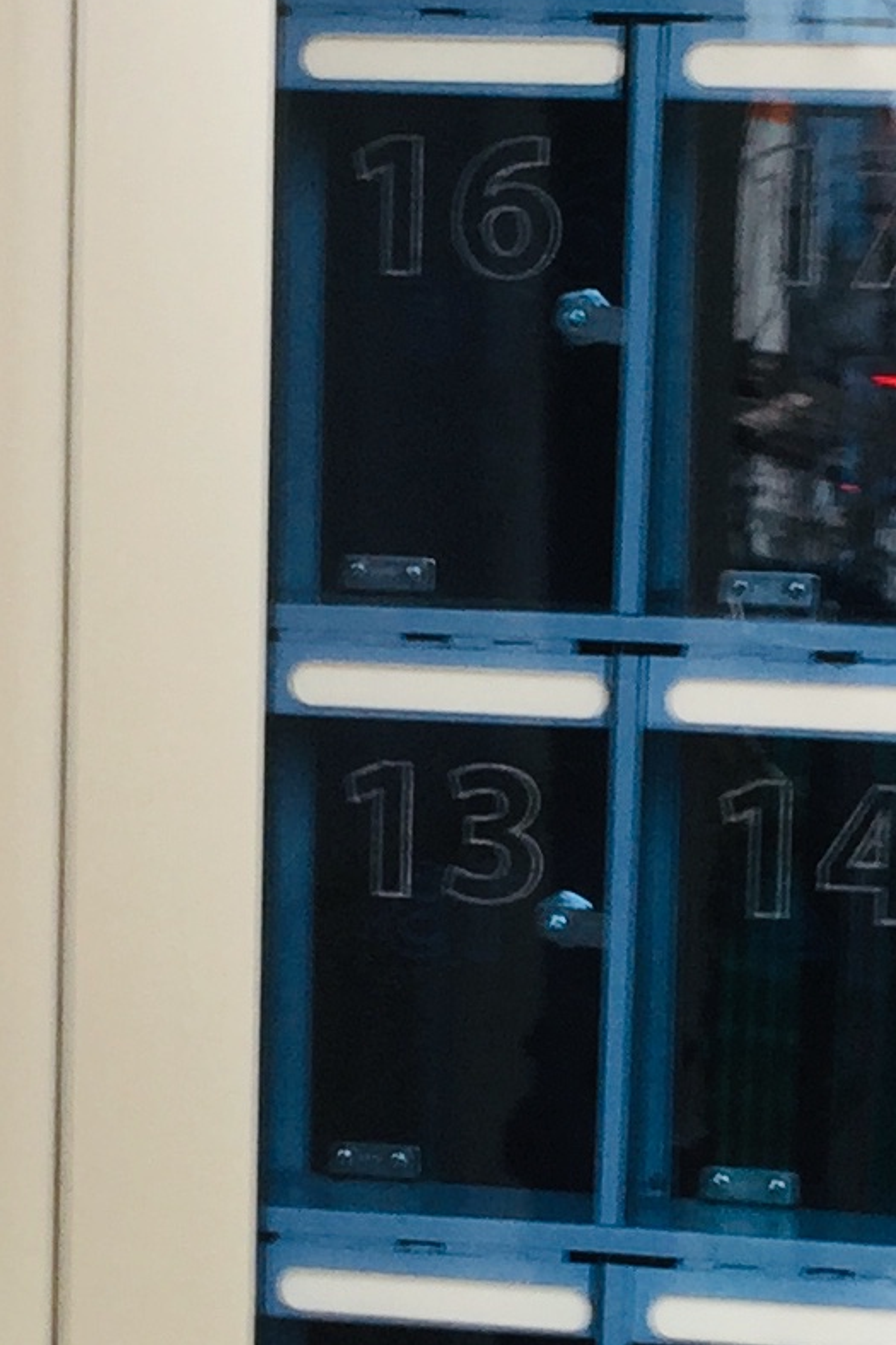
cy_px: 992
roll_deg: -0.3
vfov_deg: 16.3
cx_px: 748
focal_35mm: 125
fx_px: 4668
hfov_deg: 10.9
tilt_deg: -2.0
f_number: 2.2
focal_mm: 4.15
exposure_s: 1/50
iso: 32
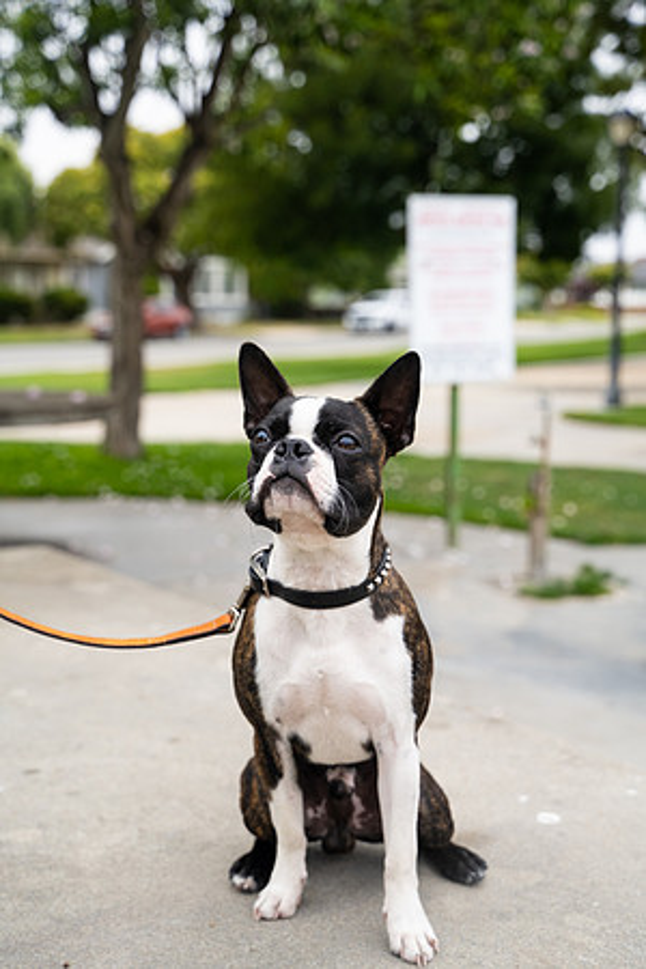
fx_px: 1346
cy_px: 484
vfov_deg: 39.6
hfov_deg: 27.0
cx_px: 323
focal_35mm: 50
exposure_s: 1/500
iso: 640
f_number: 4
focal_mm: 50
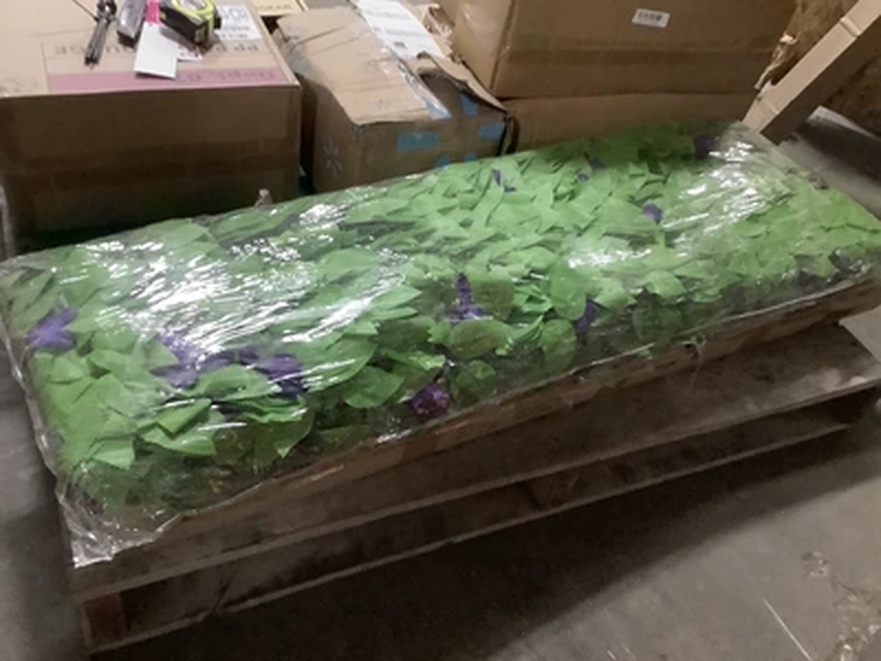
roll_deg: -14.0
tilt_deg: -44.9
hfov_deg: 58.4
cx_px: 440
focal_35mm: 31
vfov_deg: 45.4
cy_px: 330
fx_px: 789
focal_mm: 3.3
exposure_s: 1/30
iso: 800
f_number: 2.4
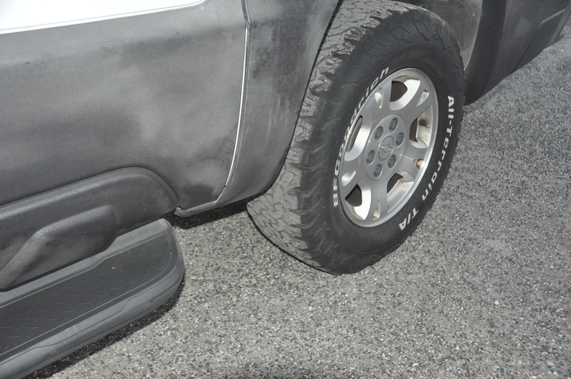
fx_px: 594
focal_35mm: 38
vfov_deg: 35.4
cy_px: 190
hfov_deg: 51.3
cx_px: 286
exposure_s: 1/60
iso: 800
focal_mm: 25
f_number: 3.8
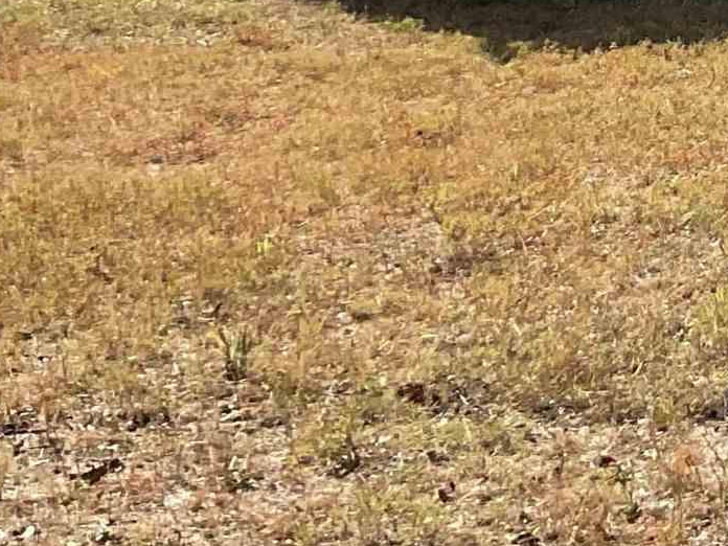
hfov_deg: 13.8
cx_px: 1293
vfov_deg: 10.9
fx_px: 2692
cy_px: -381
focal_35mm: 128
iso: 16
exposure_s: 1/1377
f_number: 1.8
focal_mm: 3
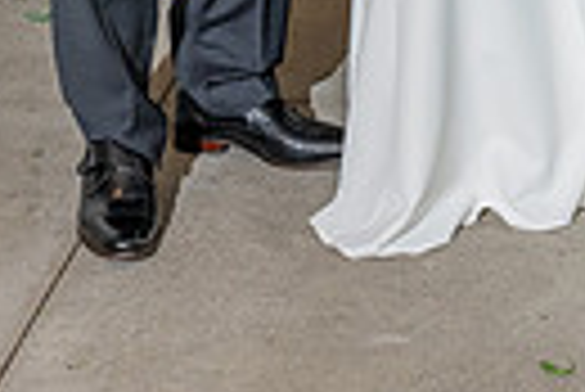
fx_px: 2684
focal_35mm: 165
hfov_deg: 12.2
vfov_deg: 7.9
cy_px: -453
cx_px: 634
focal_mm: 37
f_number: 5.6
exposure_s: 1/200
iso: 800
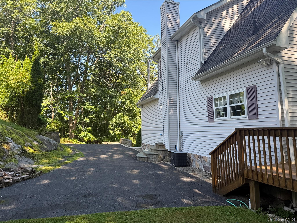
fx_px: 206
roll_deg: +0.6
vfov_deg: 56.8
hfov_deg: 71.6
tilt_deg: +5.6
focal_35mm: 24
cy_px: 112
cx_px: 148
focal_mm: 6.76
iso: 80
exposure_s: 1/510
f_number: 1.78
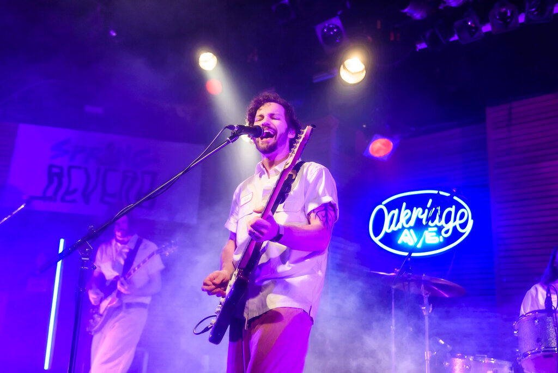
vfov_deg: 36.9
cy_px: 186
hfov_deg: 53.1
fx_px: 558
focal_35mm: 36
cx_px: 279
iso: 2500
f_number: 2.8
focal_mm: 36
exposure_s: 1/400
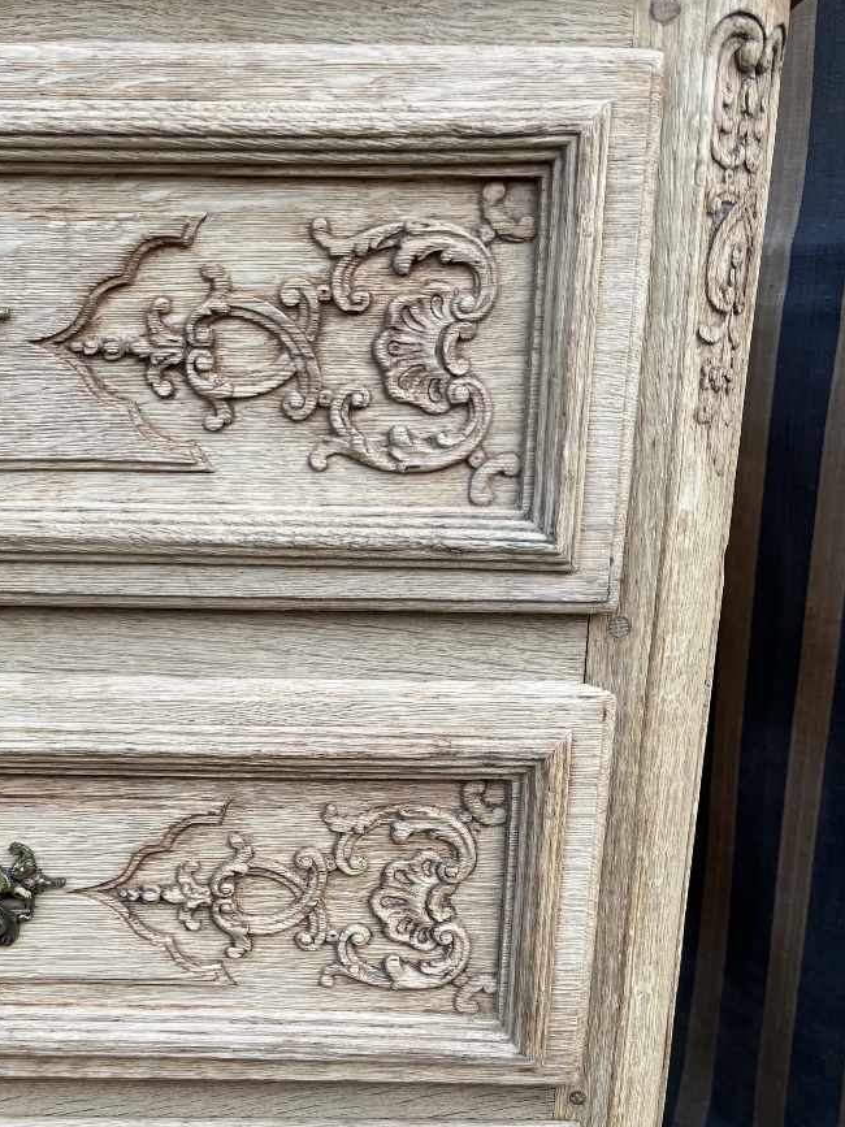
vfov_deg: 50.2
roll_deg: +1.3
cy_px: 773
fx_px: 1172
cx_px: 329
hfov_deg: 39.4
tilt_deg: -18.1
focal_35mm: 36
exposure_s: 1/192
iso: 40
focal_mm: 5.1
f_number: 1.6
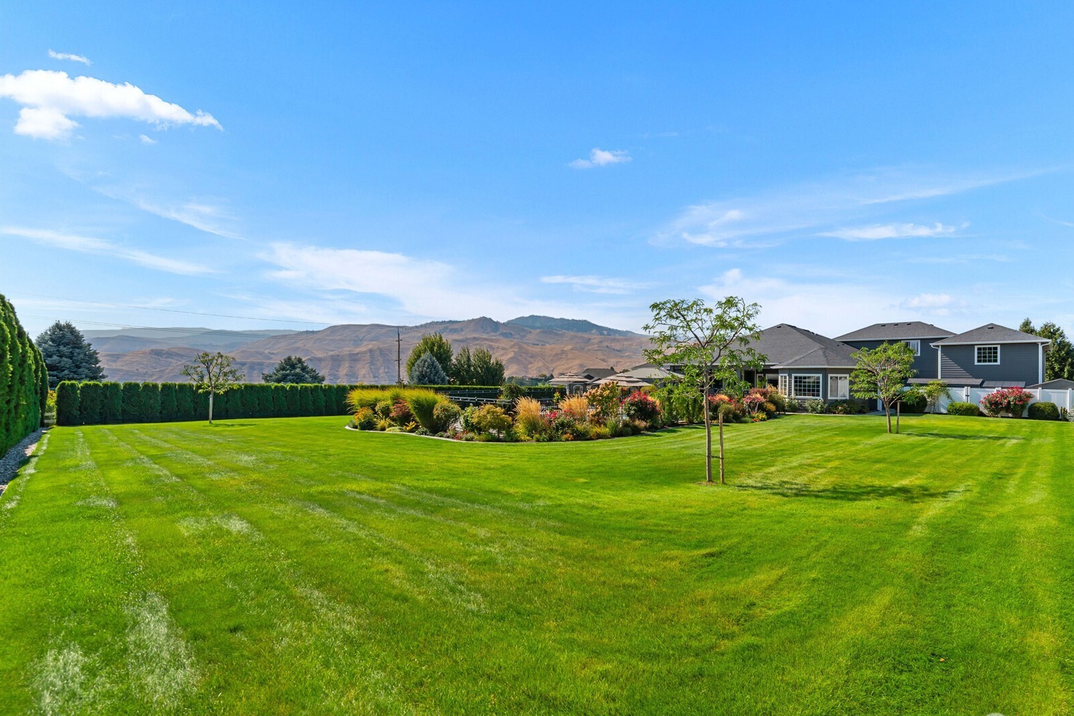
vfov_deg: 73.7
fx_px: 477
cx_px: 570
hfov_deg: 96.6
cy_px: 374
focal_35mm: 16
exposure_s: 1/500
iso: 100
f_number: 8
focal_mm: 15
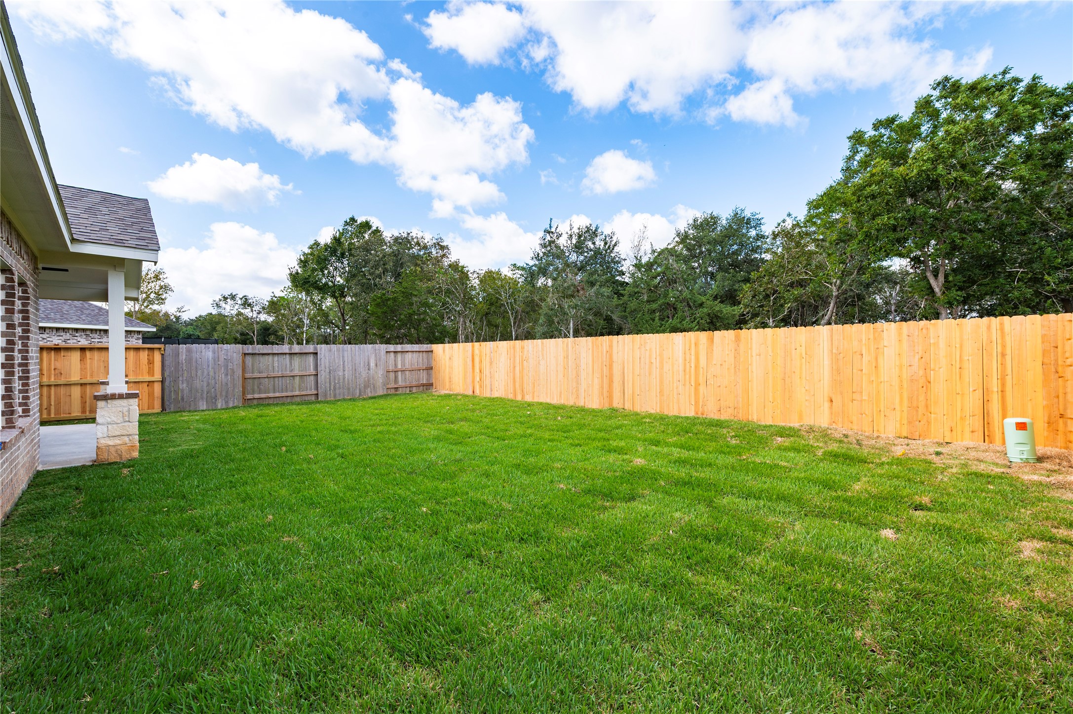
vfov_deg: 77.2
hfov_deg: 100.4
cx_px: 536
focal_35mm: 15
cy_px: 357
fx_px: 447
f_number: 11
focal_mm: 15
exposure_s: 1/100
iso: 125
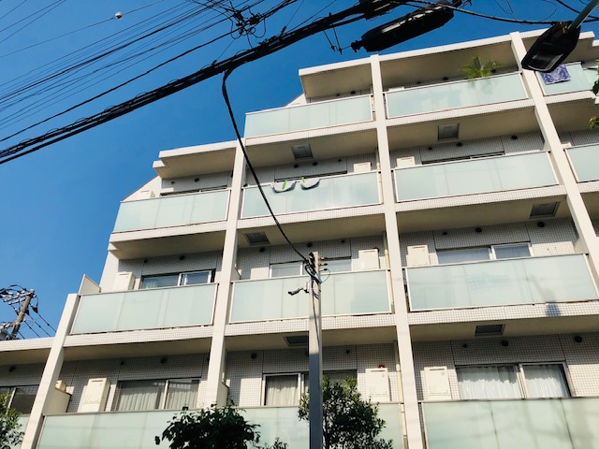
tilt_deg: +34.2
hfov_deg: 63.4
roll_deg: -0.7
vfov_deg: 49.7
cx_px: 300
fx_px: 485
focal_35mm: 28
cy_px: 224
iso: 25
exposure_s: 1/4000
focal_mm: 3.99
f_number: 1.8
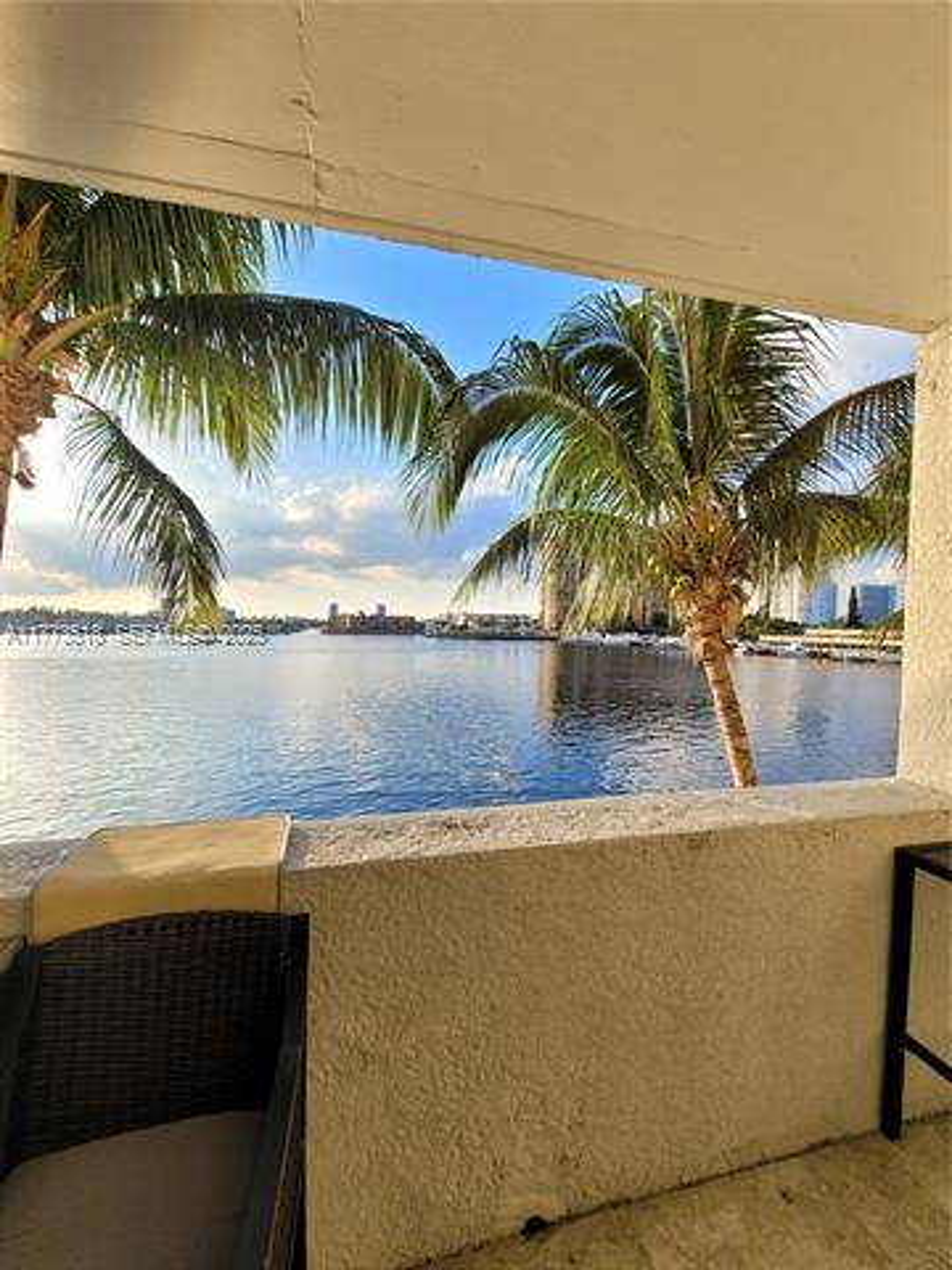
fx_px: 477
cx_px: 476
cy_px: 635
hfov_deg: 89.9
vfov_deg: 106.2
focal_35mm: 13
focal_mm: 2.2
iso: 50
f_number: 2.2
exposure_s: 1/519
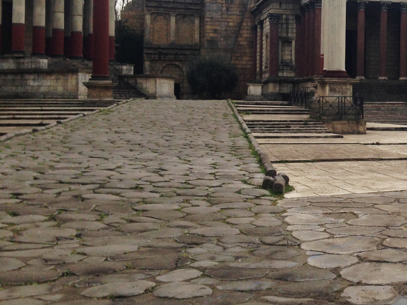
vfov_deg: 21.8
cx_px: 395
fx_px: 788
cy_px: 90
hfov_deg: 27.5
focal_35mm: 67
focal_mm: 4.12
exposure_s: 1/1506
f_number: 2.4
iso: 50
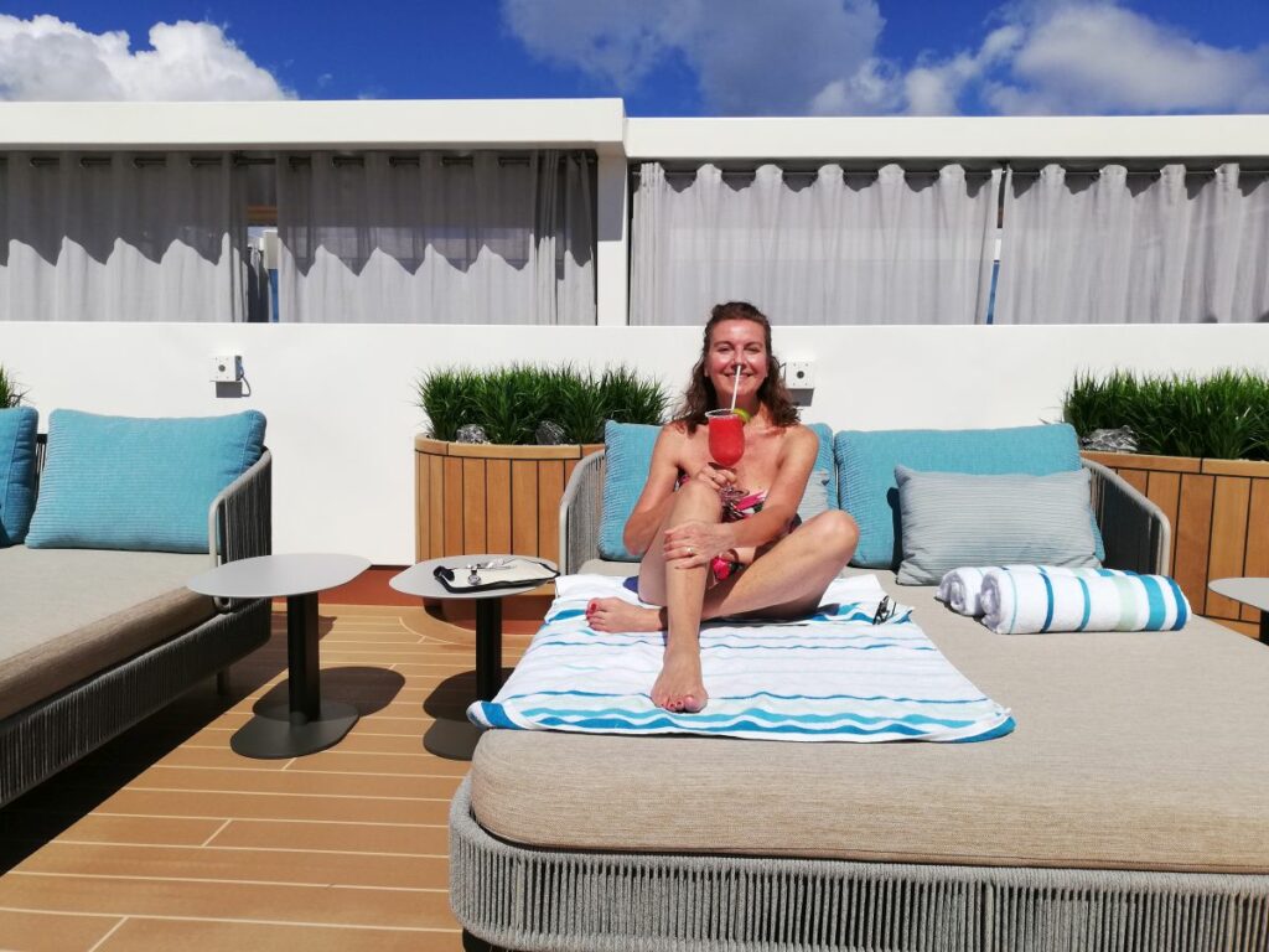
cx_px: 634
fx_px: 953
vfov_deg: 53.1
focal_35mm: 26
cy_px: 476
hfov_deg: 67.3
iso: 50
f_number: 2.2
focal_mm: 3.81
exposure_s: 1/2488
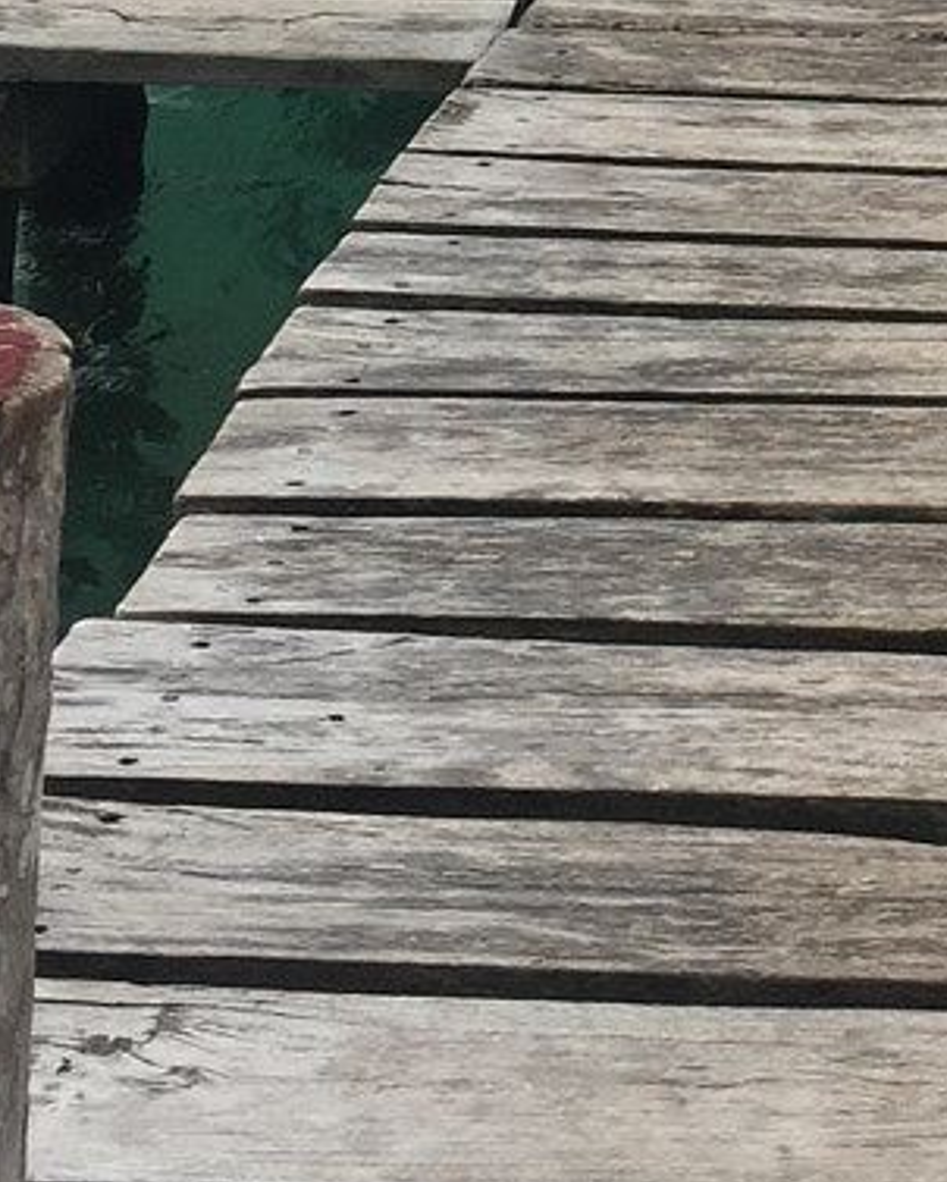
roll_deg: +0.0
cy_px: -354
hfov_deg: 12.2
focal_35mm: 120
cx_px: 1442
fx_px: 4201
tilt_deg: -8.7
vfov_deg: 15.3
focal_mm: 4.15
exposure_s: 1/2326
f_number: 2.2
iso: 32
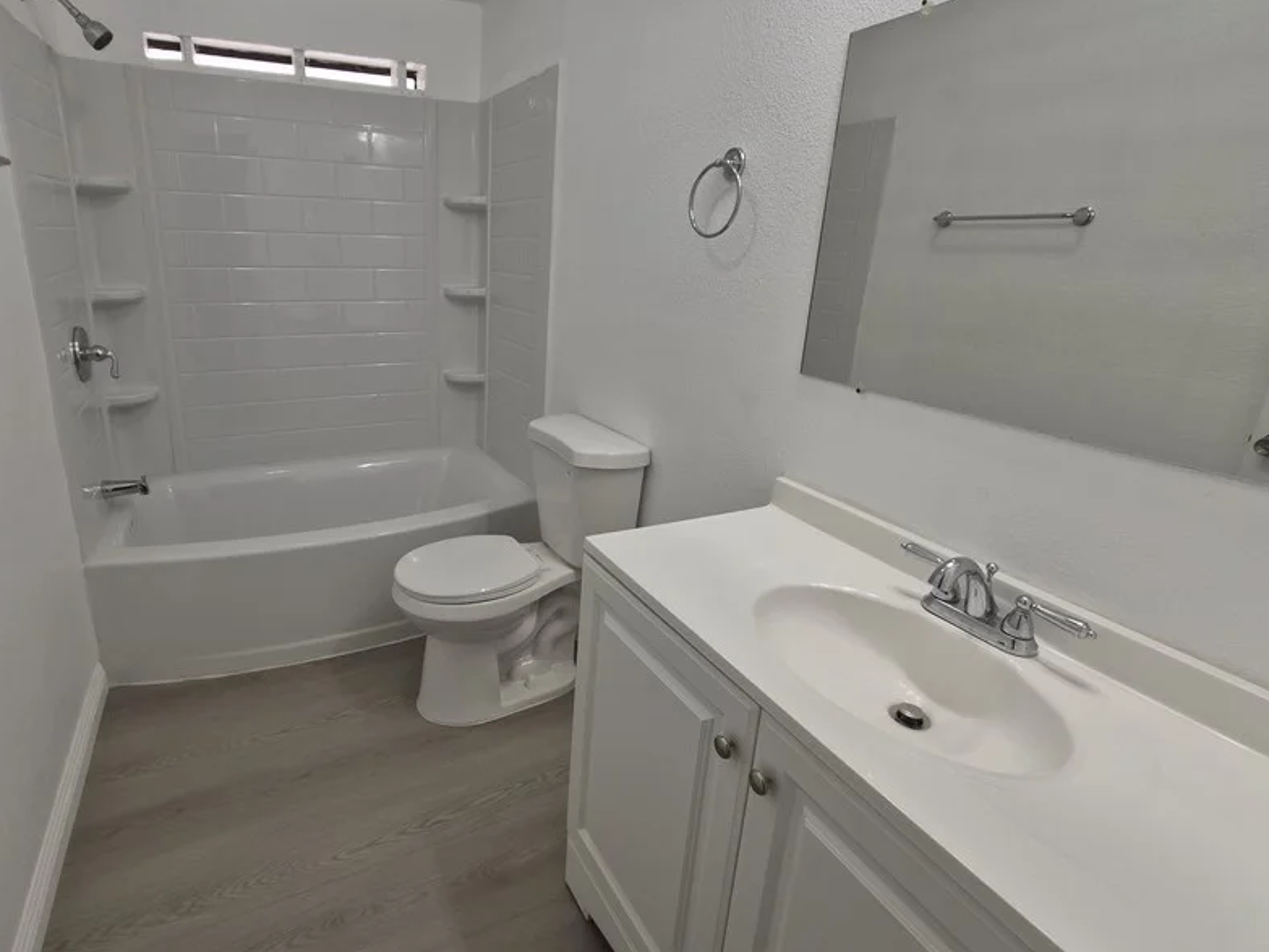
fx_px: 623
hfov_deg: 90.0
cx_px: 517
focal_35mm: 17
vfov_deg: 74.5
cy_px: 433
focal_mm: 1.7
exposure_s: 1/60
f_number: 2.2
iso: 32
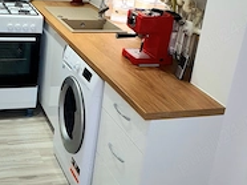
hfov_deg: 34.0
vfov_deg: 25.9
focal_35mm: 56
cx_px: 80
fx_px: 399
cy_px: 61
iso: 125
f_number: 2.4
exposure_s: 1/100
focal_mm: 4.3
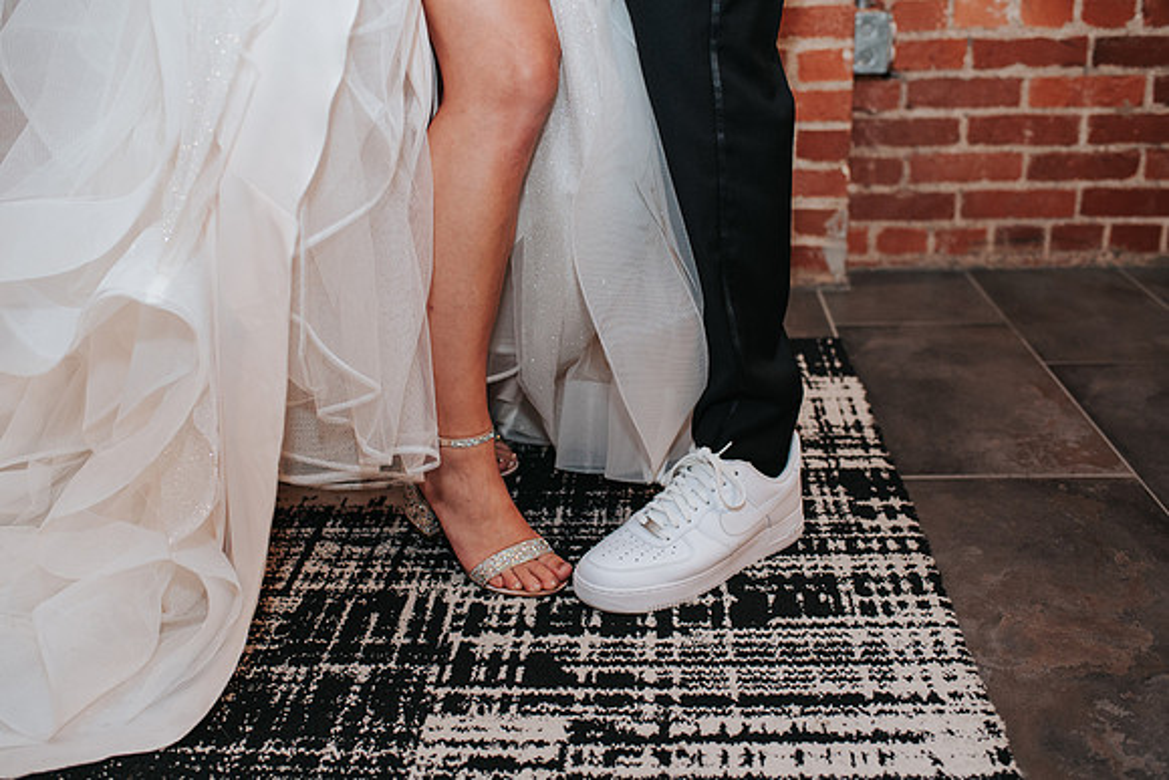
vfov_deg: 35.7
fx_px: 1210
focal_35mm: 37
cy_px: 390
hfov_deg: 51.6
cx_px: 584
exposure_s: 1/125
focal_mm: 35
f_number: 2.8
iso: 800
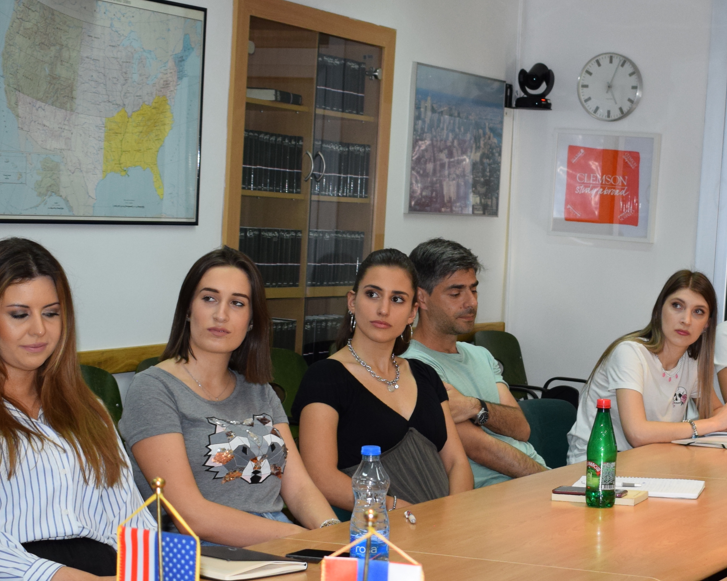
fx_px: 1743
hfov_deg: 23.3
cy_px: 355
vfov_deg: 18.9
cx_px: 553
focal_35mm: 81
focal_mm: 26
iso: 800
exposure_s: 1/100
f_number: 5
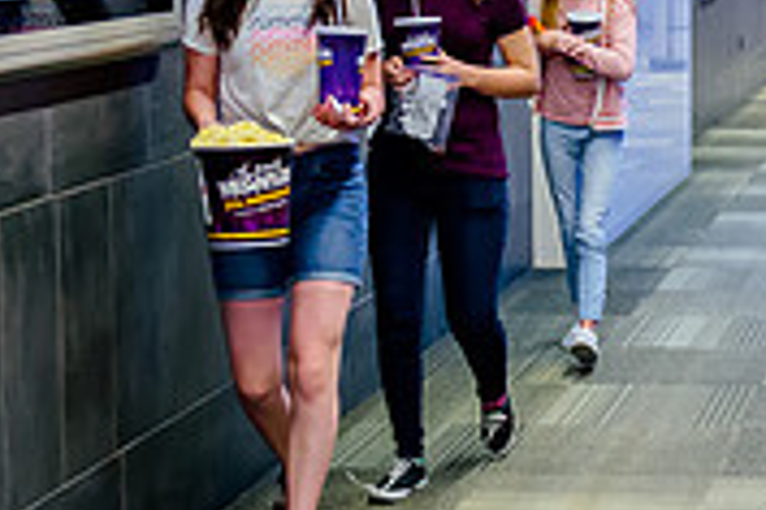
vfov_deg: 11.6
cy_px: 143
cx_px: 731
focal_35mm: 118
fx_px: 2511
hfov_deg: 17.0
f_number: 2.8
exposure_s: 1/100
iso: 3200
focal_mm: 36
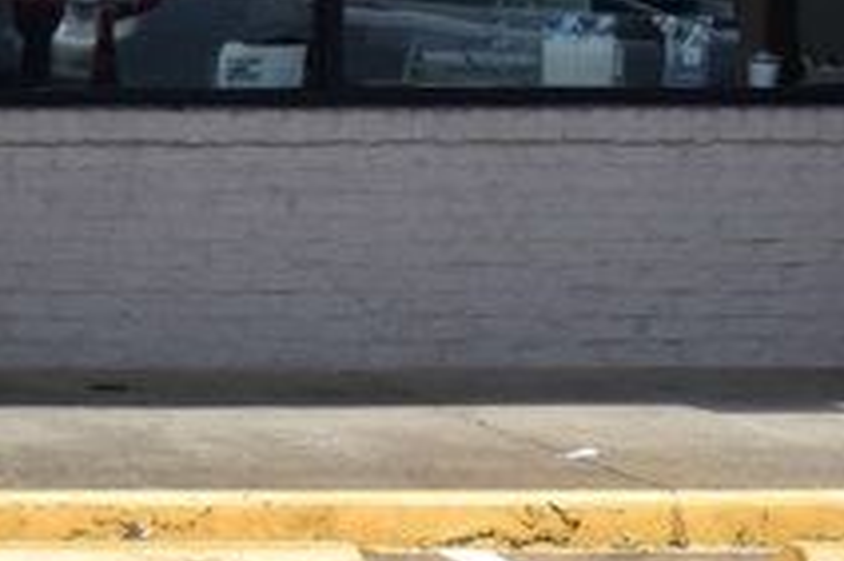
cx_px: -1190
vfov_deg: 6.3
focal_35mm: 217
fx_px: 5083
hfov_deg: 8.6
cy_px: 127
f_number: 11
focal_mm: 30
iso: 280
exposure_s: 1/500
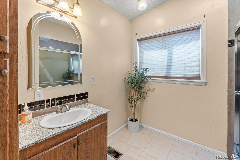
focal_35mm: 15
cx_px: 120
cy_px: 80
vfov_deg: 77.3
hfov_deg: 100.4
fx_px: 100
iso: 200
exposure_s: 1/4
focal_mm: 10
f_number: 10
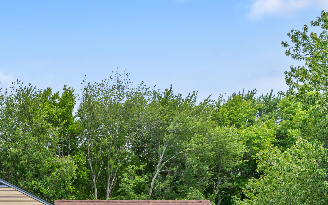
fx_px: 545
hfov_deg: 28.0
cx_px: -93
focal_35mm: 61
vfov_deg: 20.3
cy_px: 224
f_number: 8
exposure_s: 1/640
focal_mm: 23
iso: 320
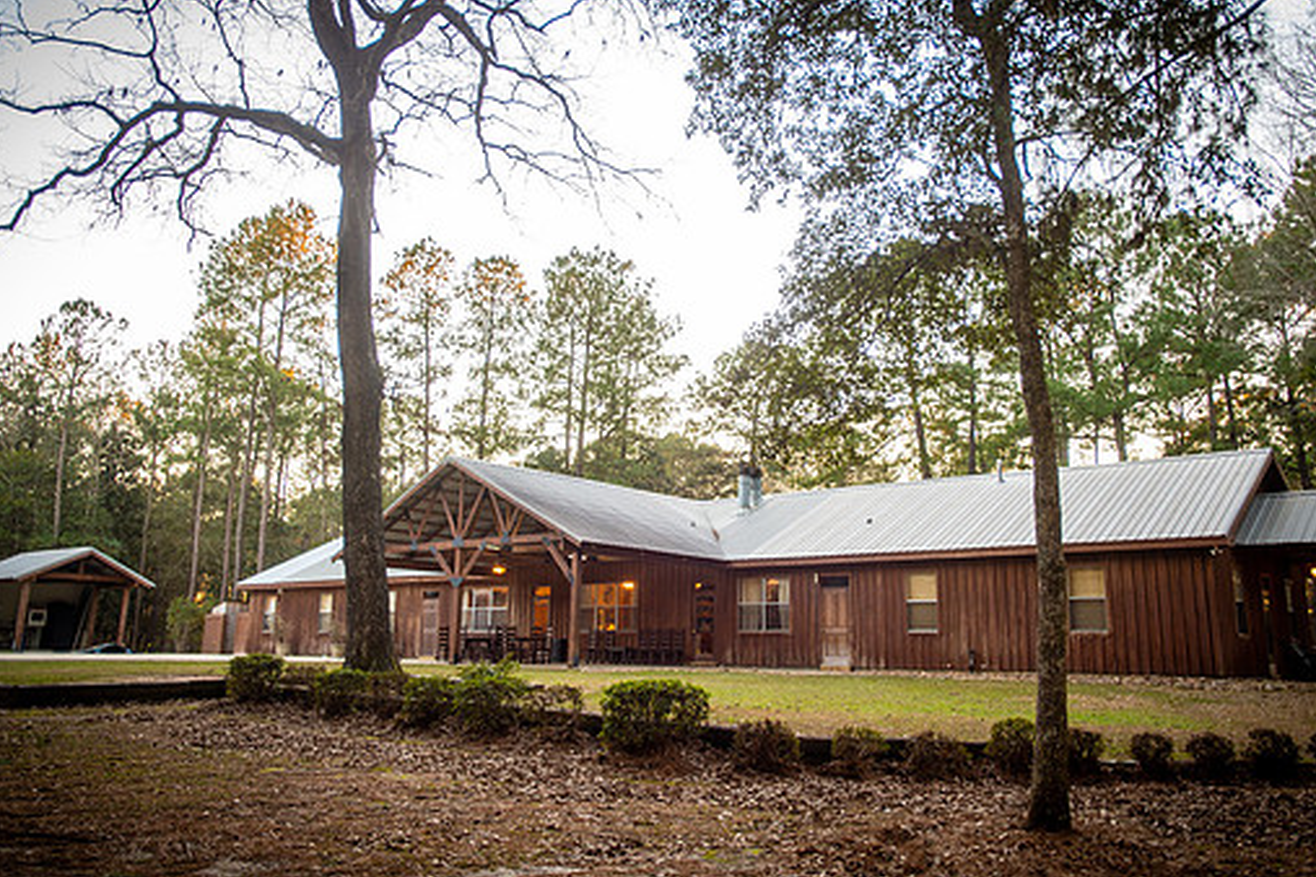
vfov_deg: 43.6
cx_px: 680
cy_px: 407
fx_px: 1097
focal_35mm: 30
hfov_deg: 61.9
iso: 500
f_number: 2.8
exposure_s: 1/160
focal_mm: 26
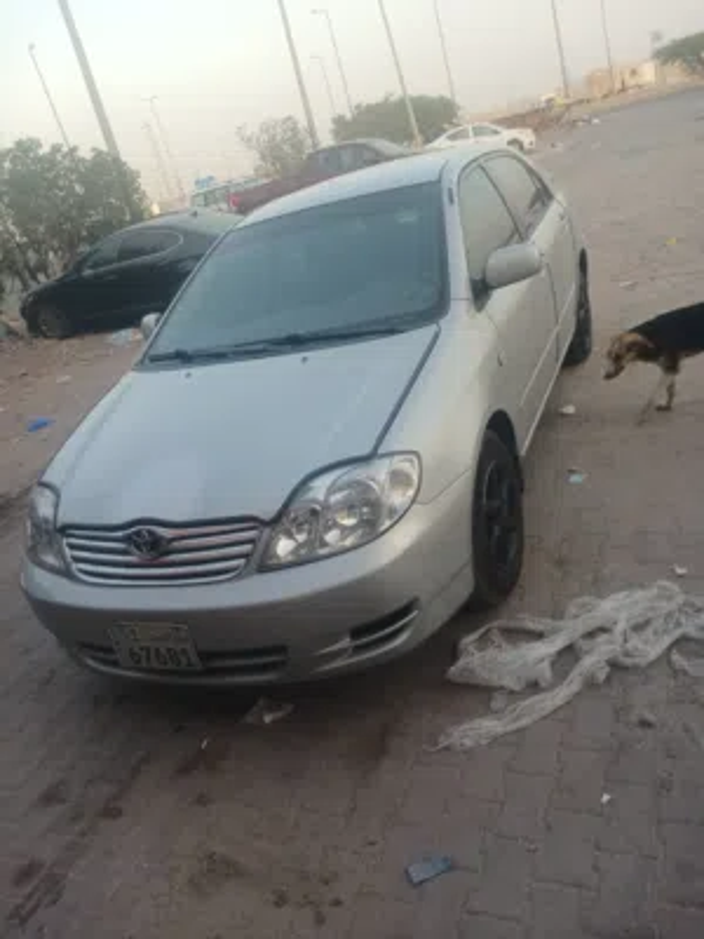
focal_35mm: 27
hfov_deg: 51.4
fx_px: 732
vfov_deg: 65.3
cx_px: 352
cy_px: 470
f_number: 1.8
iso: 25
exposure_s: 1/50
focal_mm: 4
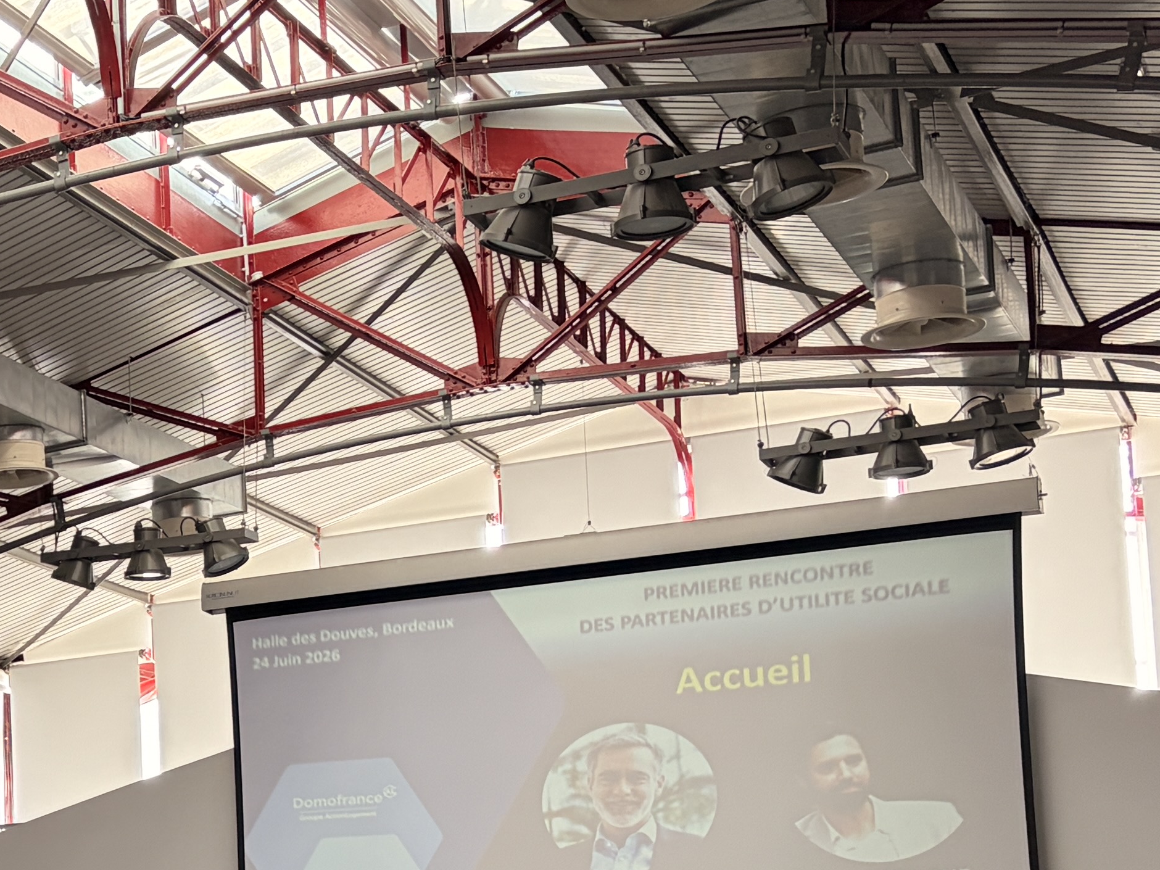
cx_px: -260
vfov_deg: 18.3
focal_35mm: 79
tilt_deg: +6.5
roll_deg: +1.6
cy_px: 793
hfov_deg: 22.6
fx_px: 2647
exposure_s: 1/100
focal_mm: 5.96
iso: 125
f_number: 1.6
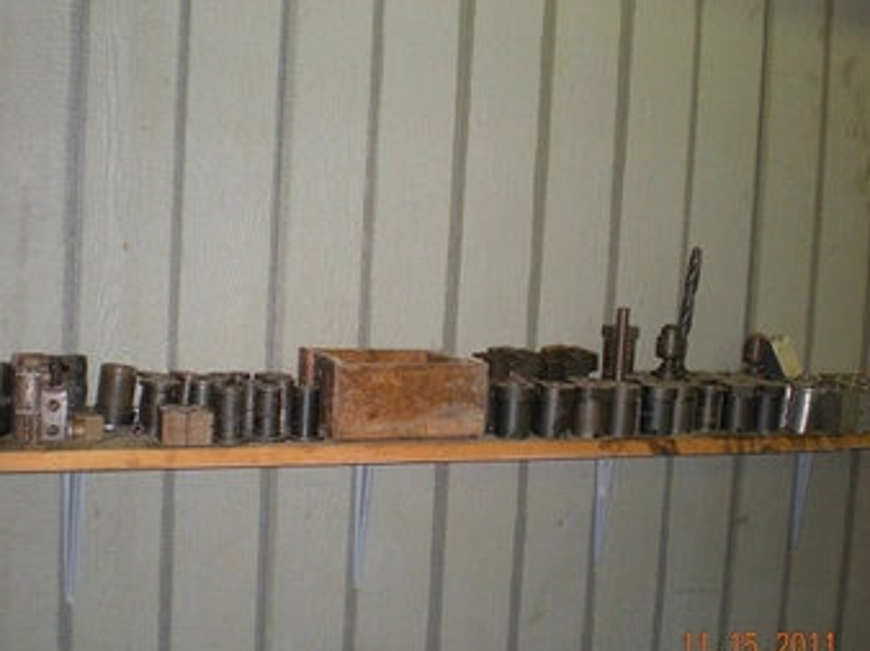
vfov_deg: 32.1
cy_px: 340
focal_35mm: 45
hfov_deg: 42.0
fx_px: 1130
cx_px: 386
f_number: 3.1
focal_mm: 6.3
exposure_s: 1/60
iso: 219
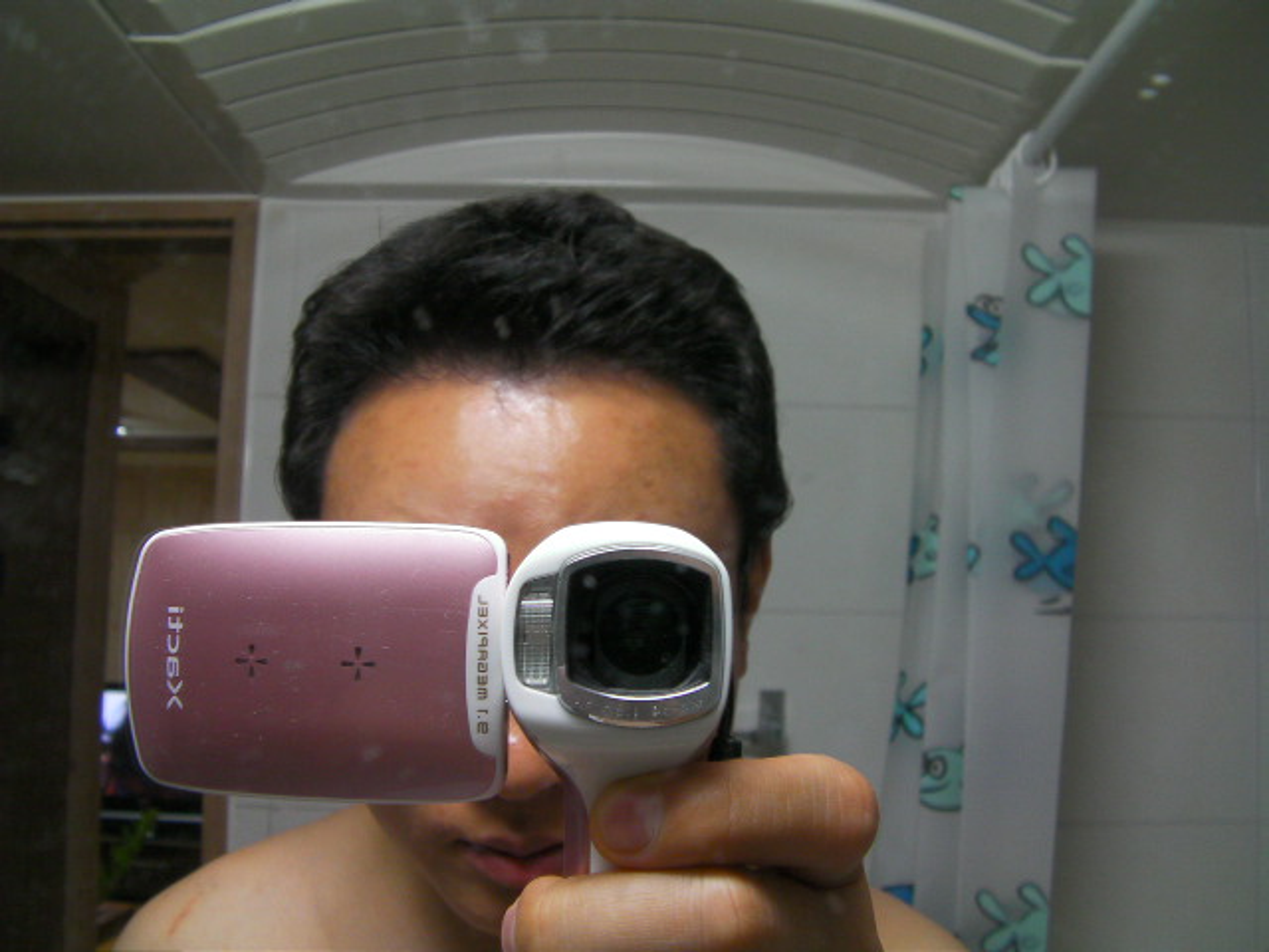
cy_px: 476
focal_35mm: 38
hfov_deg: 49.0
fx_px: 1393
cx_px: 634
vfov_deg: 37.7
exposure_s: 1/30
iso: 131
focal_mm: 6.8
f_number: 3.5
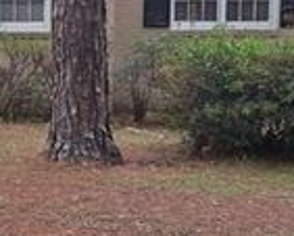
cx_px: -48
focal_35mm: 106
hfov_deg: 17.4
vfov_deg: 14.5
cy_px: 89
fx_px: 923
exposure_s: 1/120
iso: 32
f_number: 1.7
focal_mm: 6.3
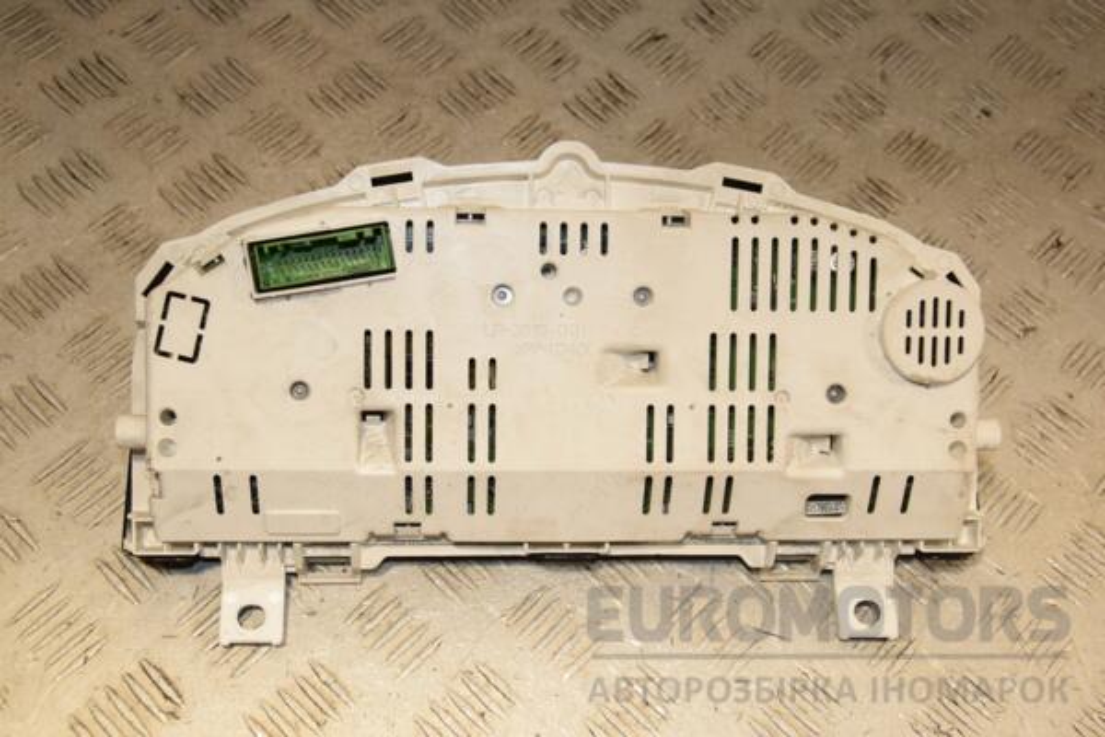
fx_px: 1381
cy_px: 368
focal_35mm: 45
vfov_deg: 29.9
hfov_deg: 43.6
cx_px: 552
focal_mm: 30
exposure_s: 1/200
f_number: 7.1
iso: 800
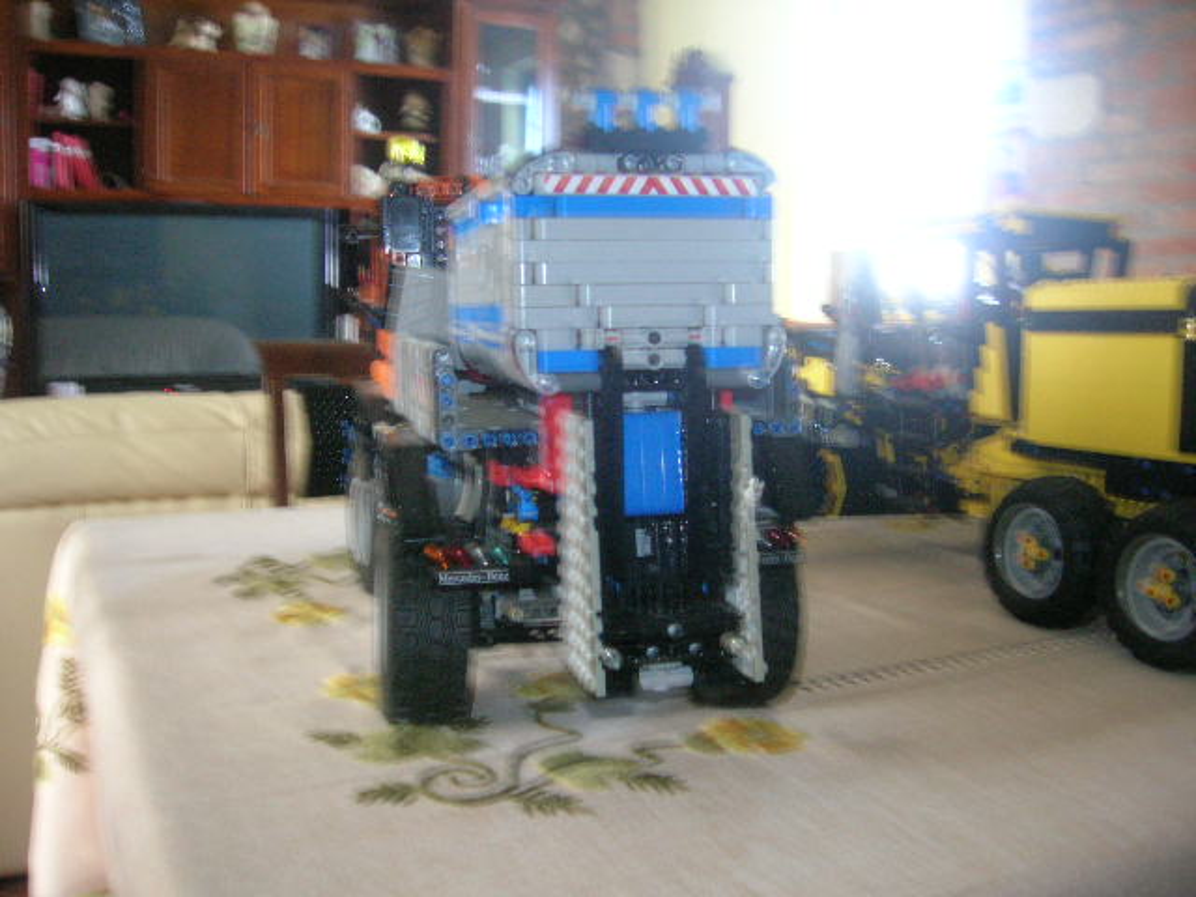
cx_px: 598
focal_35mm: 34
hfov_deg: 54.0
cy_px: 448
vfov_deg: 41.8
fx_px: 1175
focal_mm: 5.7
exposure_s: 1/2.7
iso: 200
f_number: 2.9
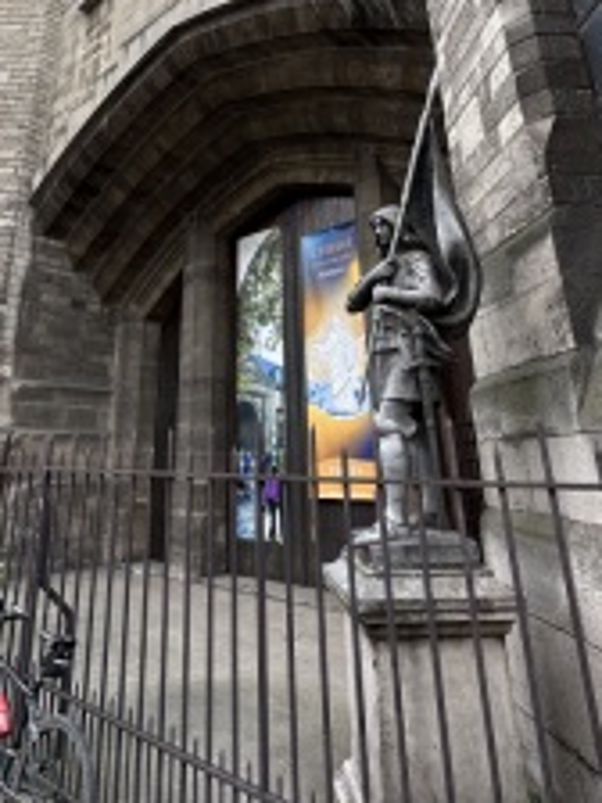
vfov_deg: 66.4
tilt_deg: +22.7
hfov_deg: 54.5
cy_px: 233
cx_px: 244
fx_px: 580
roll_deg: -0.6
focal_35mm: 25
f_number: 2.2
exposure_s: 1/162
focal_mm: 2.22
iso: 40
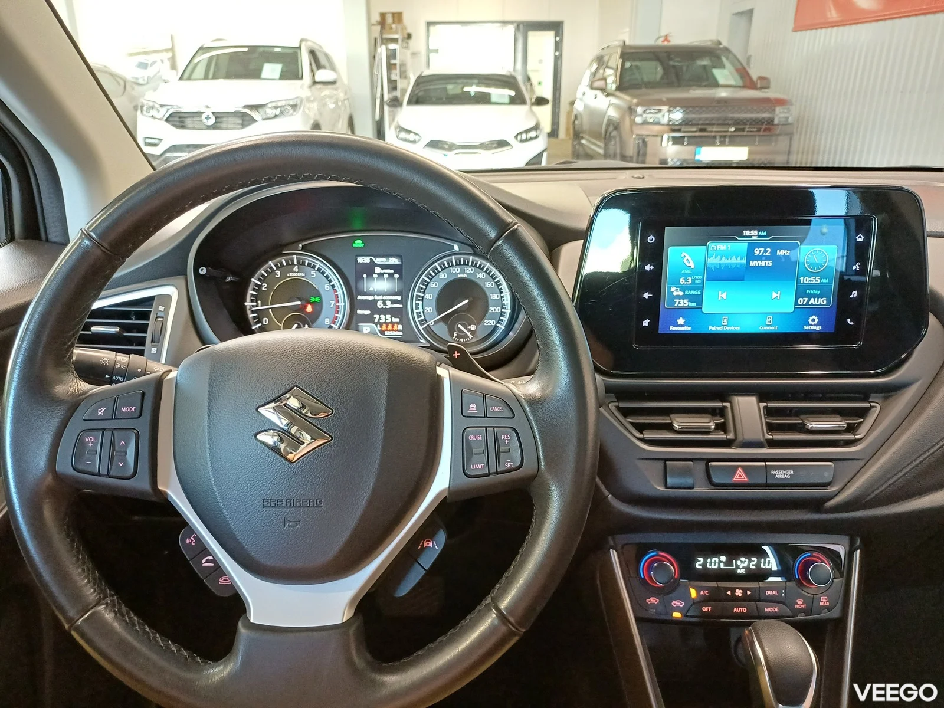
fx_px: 682
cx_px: 472
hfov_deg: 69.4
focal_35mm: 25
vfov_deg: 54.9
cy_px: 354
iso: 640
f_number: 1.8
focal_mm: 4.65
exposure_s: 1/25
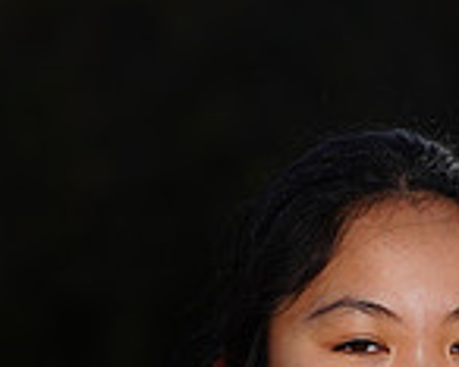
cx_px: 274
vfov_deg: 2.0
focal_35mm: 790
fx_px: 10739
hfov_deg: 2.4
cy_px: 547
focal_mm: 212
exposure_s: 1/250
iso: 200
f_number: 9
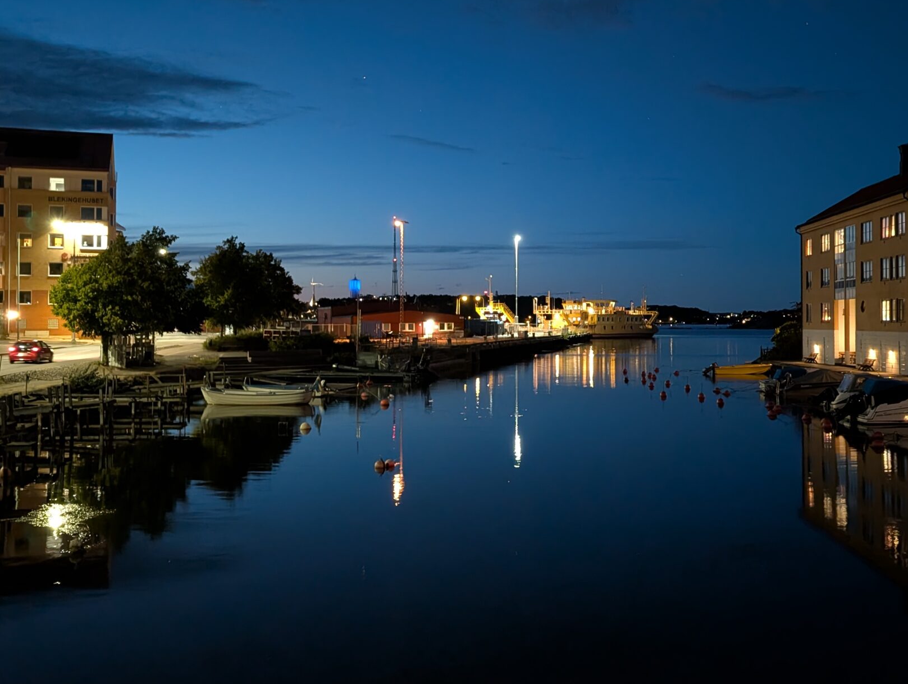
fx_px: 998
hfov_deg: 48.6
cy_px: 311
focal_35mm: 38
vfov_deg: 37.8
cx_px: 547
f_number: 1.68
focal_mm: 6.9
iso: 2148
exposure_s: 1/16.7
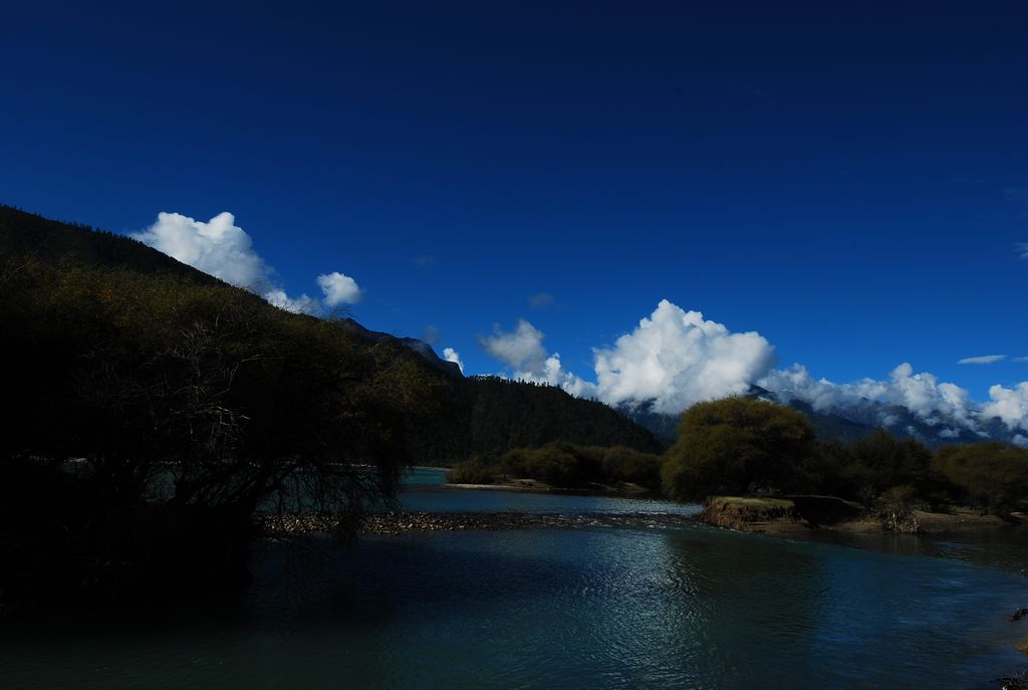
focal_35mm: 24
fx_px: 687
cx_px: 514
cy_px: 345
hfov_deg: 73.6
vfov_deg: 53.3
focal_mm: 16
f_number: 14
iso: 100
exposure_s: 1/125
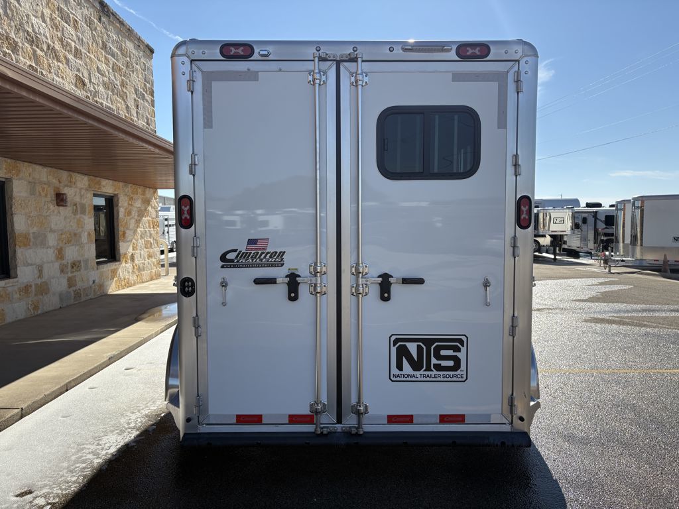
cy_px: 254
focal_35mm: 26
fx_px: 510
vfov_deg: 53.1
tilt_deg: -2.6
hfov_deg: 67.3
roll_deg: +1.1
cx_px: 340
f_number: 1.6
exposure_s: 1/3623
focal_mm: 5.96
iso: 50
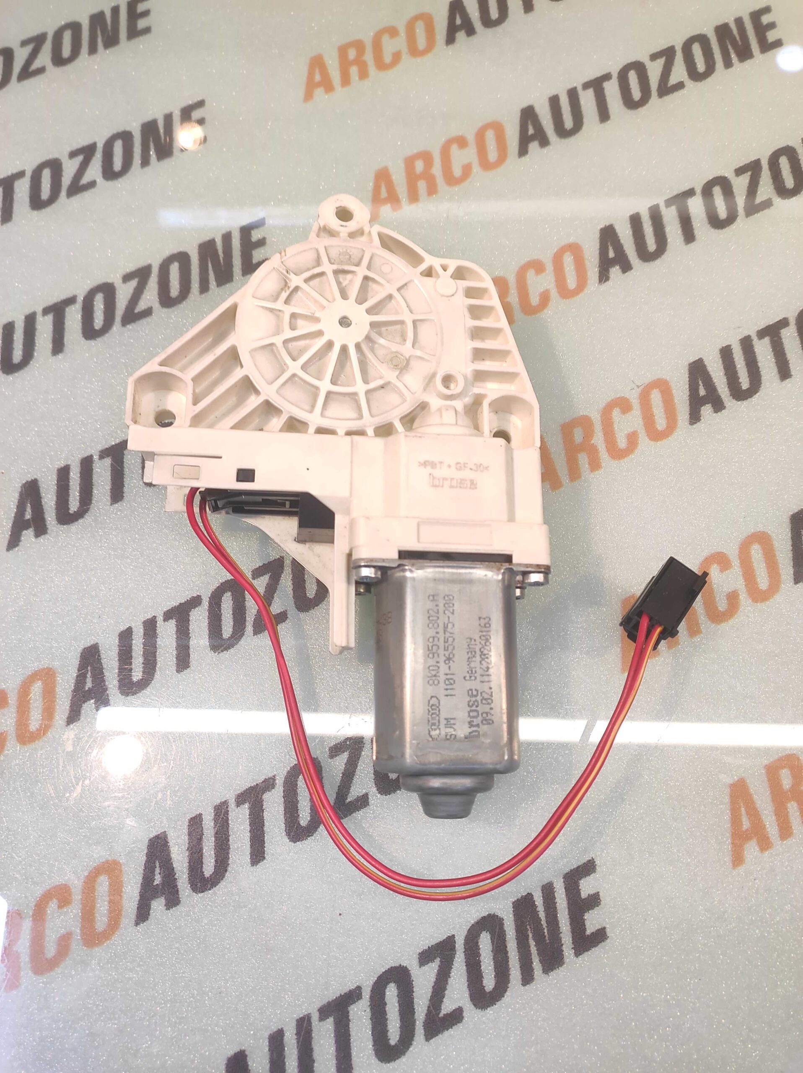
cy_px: 536
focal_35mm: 17
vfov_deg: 91.1
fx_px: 527
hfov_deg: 74.7
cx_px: 402
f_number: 1.79
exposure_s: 1/33
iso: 187
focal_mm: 4.74
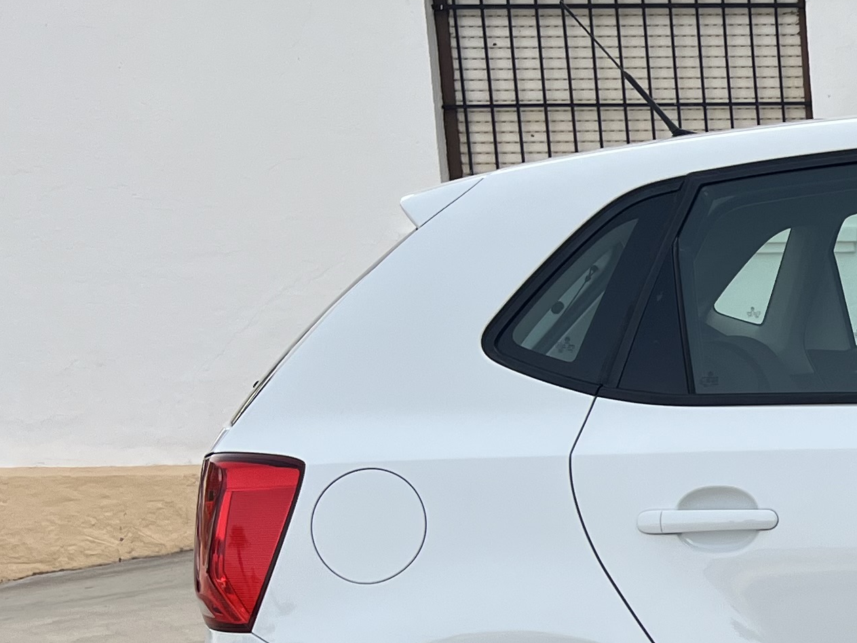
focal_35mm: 83
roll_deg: +1.6
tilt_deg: -9.3
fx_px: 2055
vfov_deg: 17.6
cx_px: 1344
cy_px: 528
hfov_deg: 19.9
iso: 50
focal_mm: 5.7
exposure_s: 1/1901
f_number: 1.5
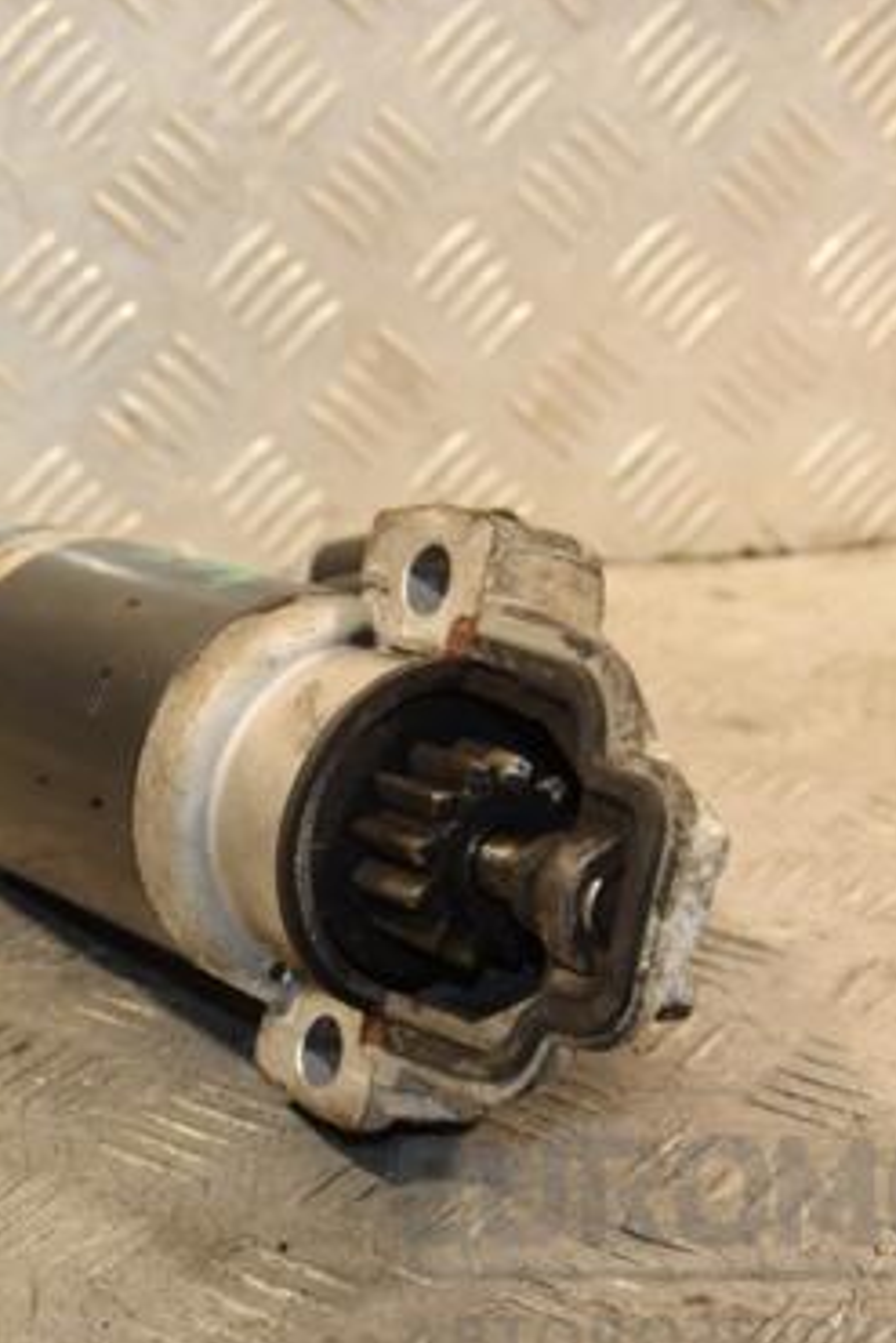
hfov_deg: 18.7
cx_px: 330
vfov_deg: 27.7
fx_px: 2723
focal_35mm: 73
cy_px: 708
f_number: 5.6
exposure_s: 1/200
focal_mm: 30
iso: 800
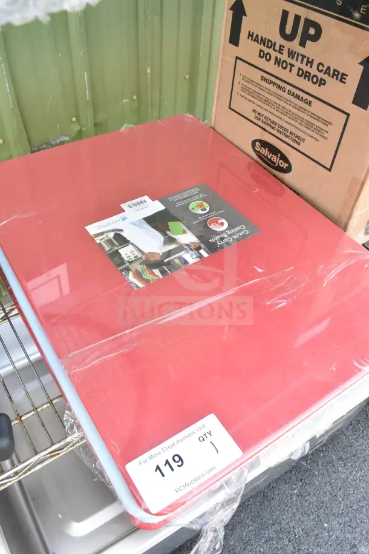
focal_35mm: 27
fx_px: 415
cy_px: 277
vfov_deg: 67.4
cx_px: 184
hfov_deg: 47.9
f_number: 10
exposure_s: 1/400
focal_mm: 18
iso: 6400
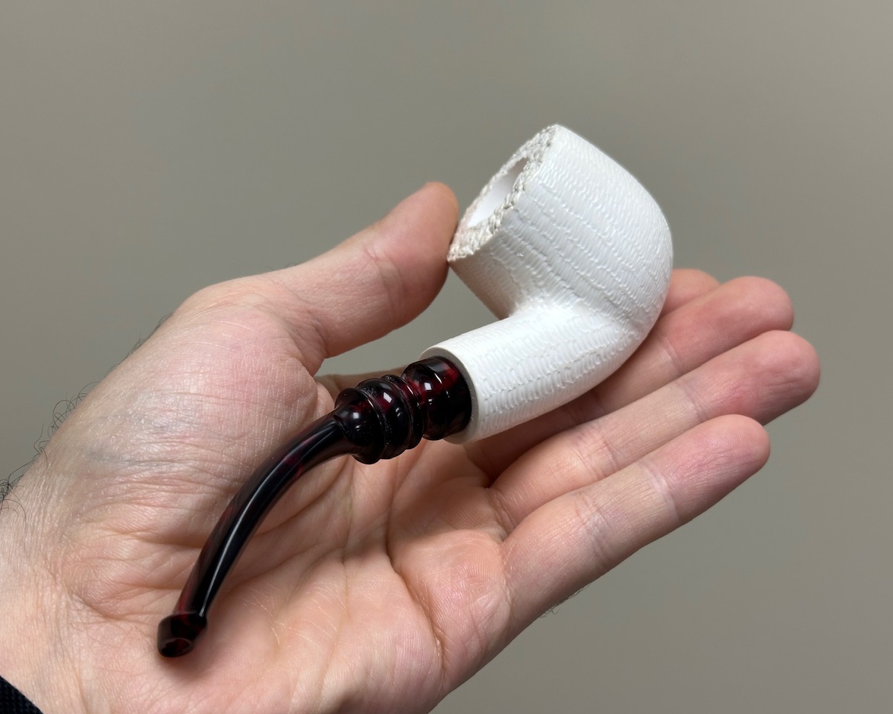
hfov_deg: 36.6
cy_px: 363
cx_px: 415
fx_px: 1348
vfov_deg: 29.7
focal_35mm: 51
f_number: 1.78
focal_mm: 6.86
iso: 64
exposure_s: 1/121
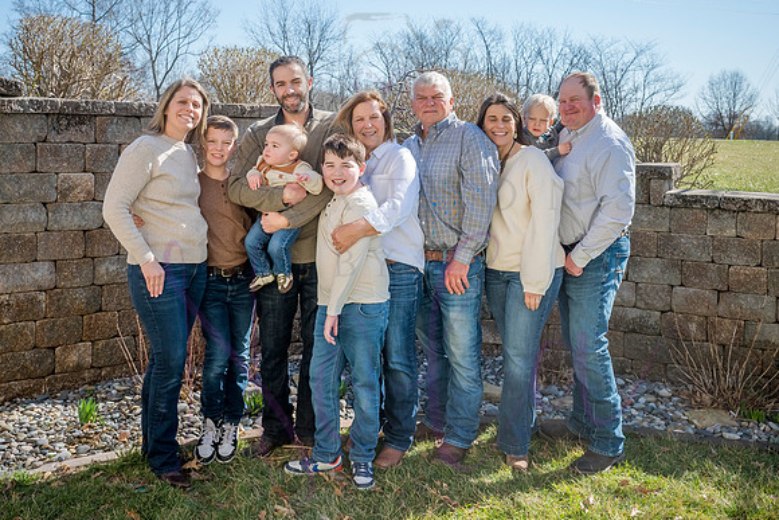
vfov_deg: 31.2
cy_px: 182
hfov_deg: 45.7
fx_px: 923
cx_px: 380
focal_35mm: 43
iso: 400
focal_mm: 32
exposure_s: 1/640
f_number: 7.1
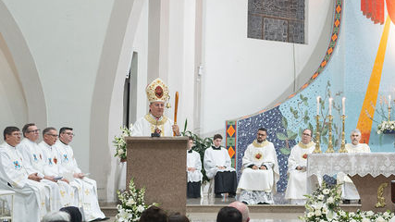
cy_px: 82
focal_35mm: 88
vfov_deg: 13.7
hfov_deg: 23.2
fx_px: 922
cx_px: 392
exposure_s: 1/160
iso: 1000
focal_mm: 35
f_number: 2
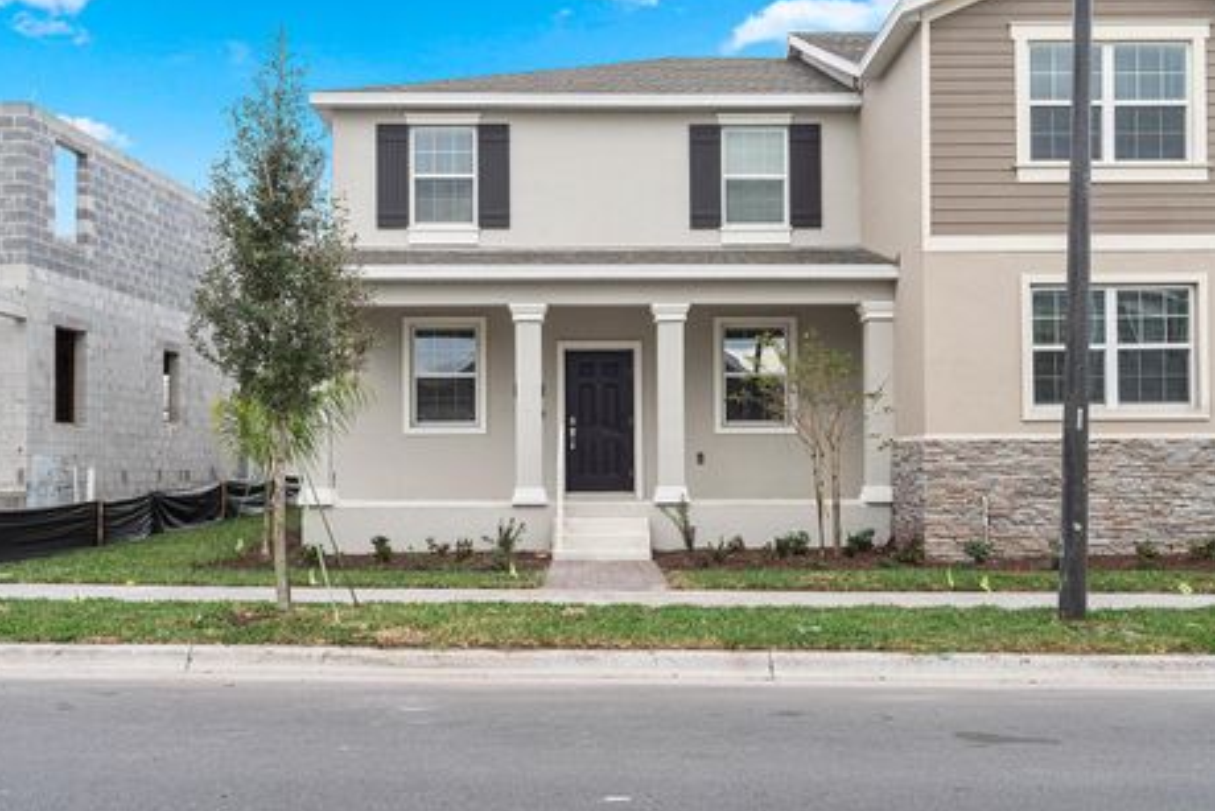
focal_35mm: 38
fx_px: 1283
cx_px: 602
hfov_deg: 50.7
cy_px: 408
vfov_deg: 35.1
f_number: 9
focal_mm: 35
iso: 250
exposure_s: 1/160
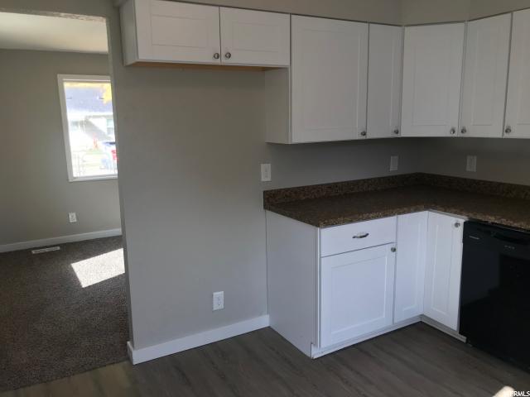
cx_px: 265
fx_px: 429
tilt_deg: -10.1
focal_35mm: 28
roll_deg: +0.6
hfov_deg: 63.4
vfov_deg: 49.7
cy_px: 198
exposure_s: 1/120
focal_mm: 3.99
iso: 20
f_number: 1.8
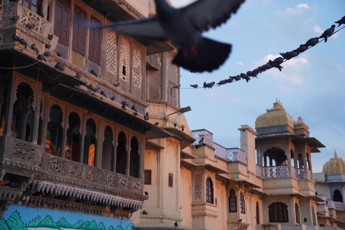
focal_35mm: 52
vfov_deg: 25.7
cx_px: 172
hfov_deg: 37.9
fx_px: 503
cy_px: 115
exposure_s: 1/320
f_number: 2.8
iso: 125
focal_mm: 35
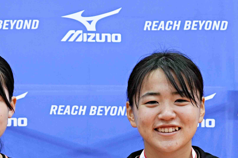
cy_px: 180
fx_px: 1269
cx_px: 68
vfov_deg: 7.1
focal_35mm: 192
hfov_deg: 10.7
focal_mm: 70
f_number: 2.8
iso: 800
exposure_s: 1/200
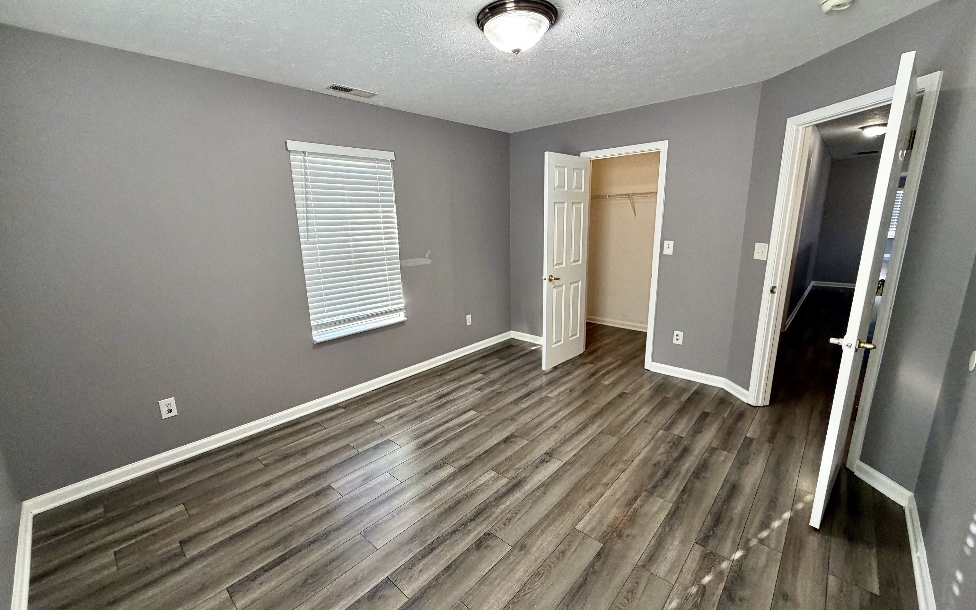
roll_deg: +1.3
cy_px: 309
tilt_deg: -11.7
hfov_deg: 101.5
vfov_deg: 74.8
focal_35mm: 15
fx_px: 399
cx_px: 485
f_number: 2.2
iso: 250
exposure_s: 1/121
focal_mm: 2.22
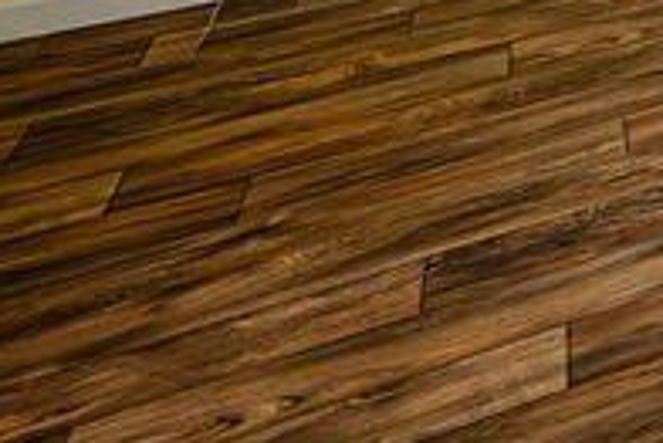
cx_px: 1718
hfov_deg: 13.8
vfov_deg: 15.6
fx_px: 1382
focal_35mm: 75
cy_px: -350
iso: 2000
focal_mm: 14
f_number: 4
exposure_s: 1/200
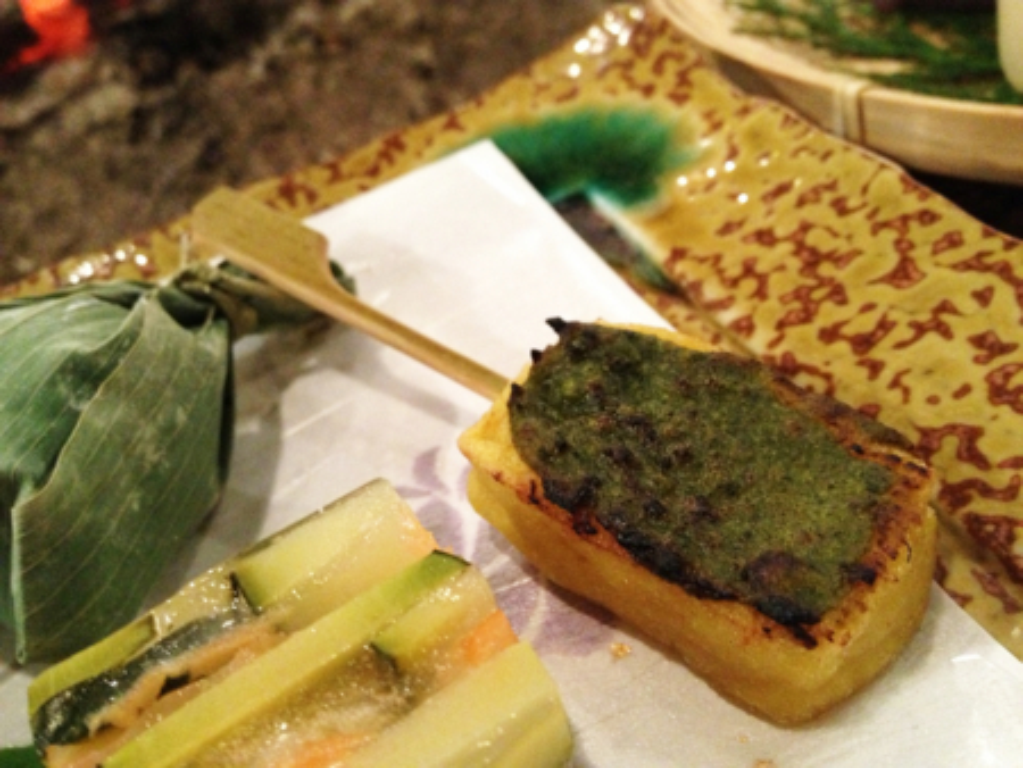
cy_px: 384
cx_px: 512
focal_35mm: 35
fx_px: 1035
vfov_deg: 40.7
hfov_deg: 52.6
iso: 500
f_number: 2.4
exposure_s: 1/15
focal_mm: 4.28
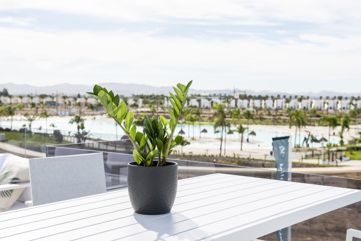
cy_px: 120
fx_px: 552
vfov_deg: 24.6
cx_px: 180
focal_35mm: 55
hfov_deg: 36.2
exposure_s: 1/160
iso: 100
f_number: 9
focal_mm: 55
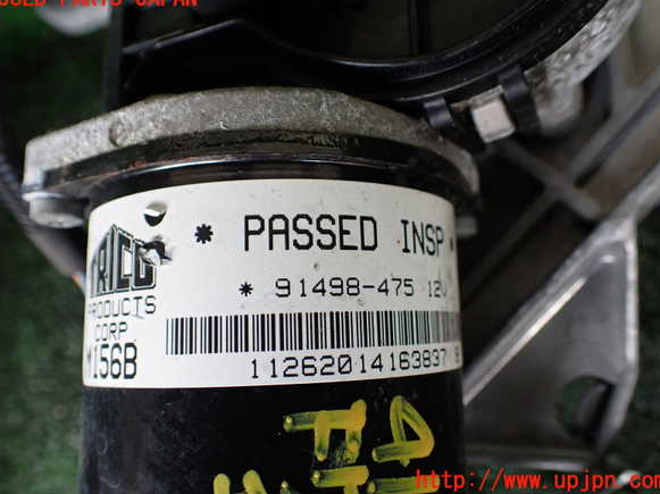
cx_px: 332
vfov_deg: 45.4
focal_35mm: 31
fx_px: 591
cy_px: 240
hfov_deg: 58.4
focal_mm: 5.4
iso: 200
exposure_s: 1/125
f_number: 2.3
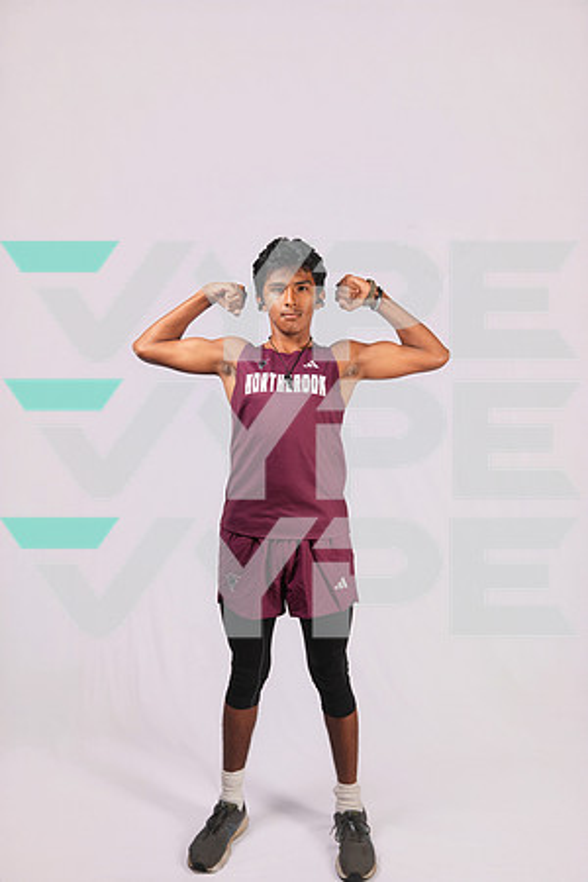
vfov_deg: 69.4
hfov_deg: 49.6
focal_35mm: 26
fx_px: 637
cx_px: 294
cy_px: 441
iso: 160
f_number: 5.6
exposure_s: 1/125
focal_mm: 26
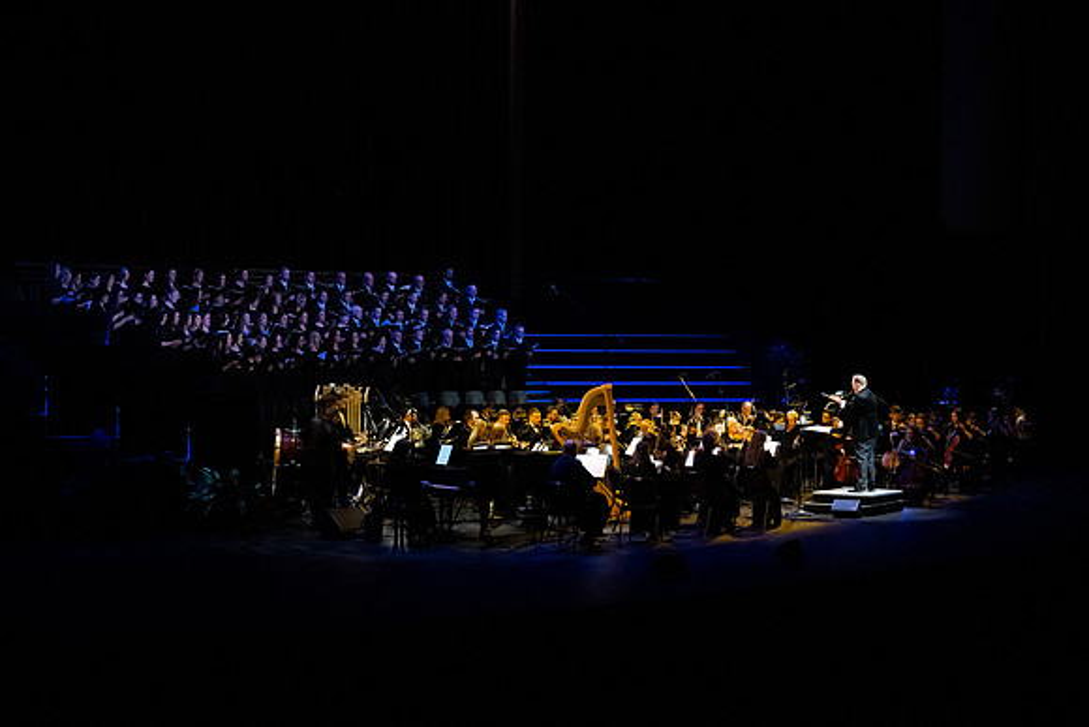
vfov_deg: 19.5
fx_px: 2118
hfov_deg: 28.8
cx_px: 544
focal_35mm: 70
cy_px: 364
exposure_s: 1/250
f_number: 2.8
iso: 4000
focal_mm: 70
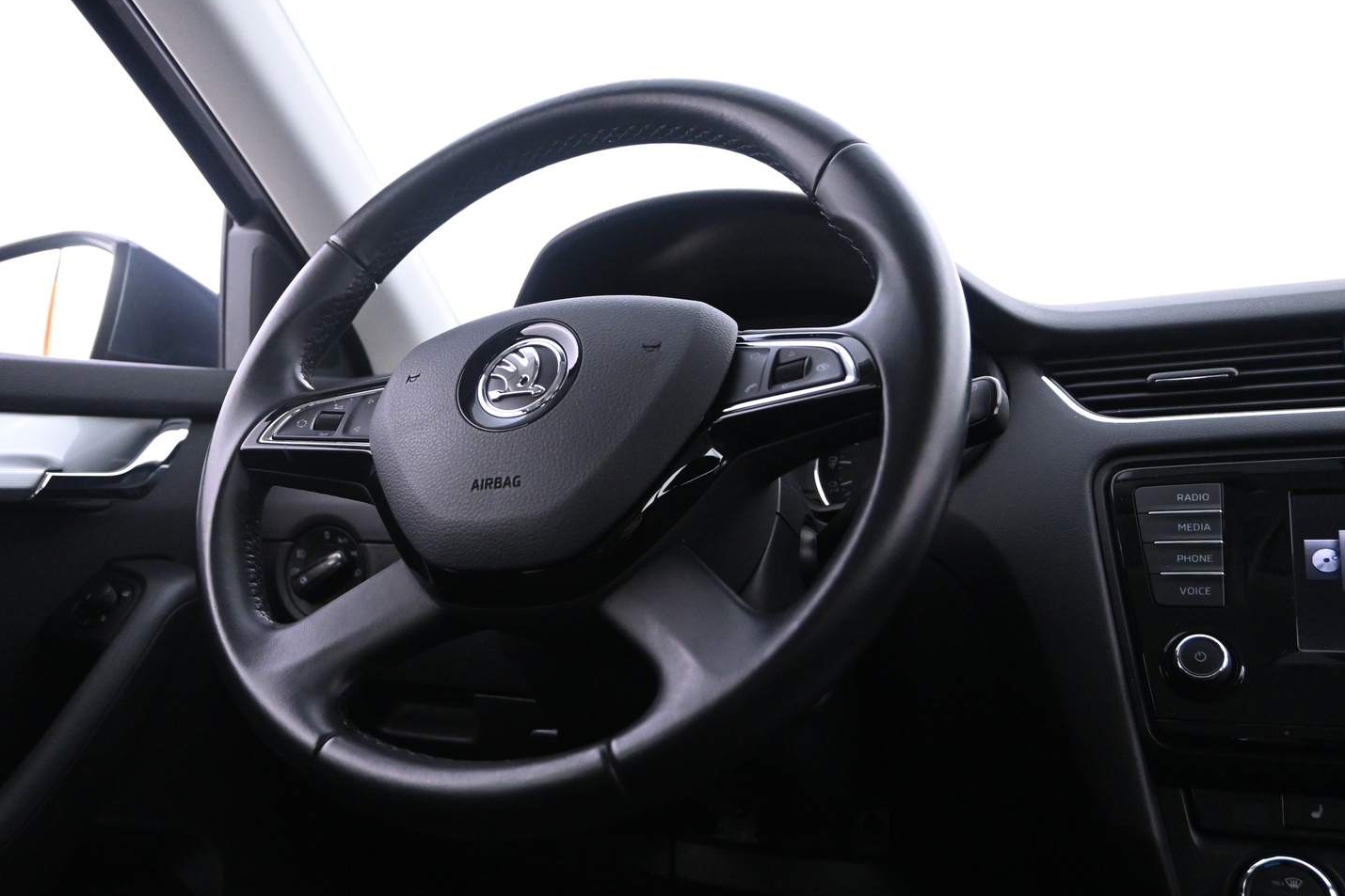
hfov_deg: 55.7
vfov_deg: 38.9
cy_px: 439
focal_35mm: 34
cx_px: 596
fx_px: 1270
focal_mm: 20
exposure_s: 1/25
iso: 3200
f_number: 3.8
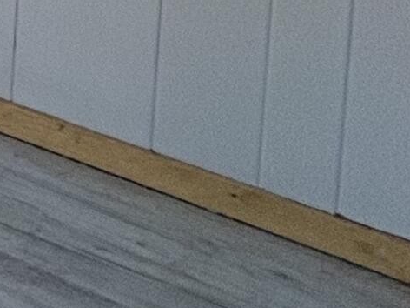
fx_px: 1054
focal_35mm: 89
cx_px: -870
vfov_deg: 12.8
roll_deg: +0.3
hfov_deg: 11.0
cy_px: -428
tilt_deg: -2.9
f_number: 2.2
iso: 200
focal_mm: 2.22
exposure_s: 1/99
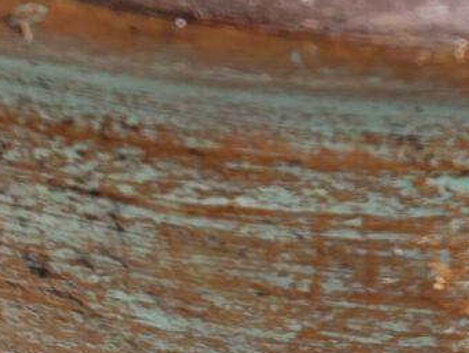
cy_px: -485
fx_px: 2332
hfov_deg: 11.4
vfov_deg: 8.0
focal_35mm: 172
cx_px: 451
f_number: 1.7
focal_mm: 6.3
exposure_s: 1/318
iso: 12
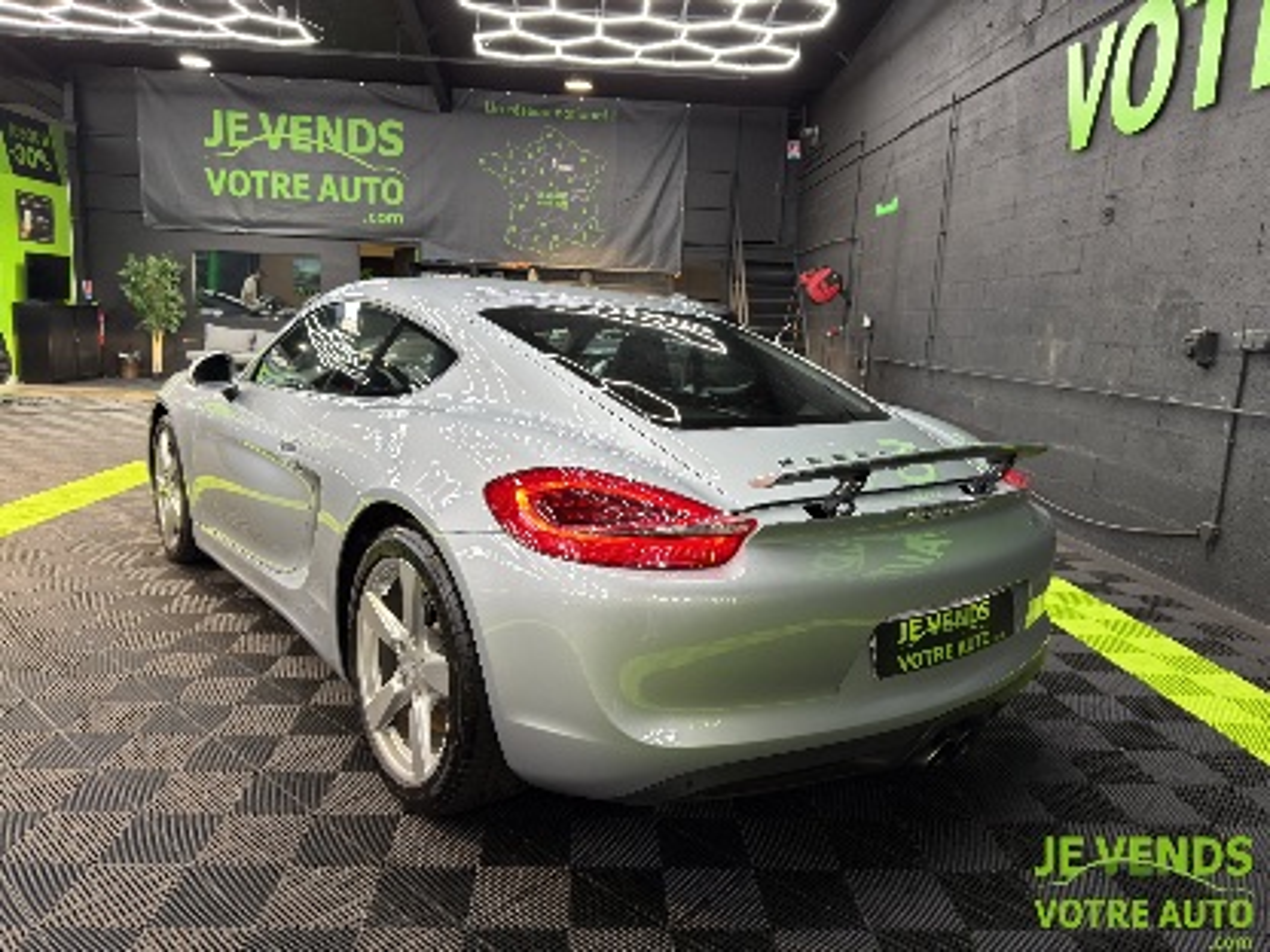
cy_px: 476
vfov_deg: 56.8
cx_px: 635
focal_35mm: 24
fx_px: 881
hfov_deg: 71.6
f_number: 1.78
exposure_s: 1/50
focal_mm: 6.76
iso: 100
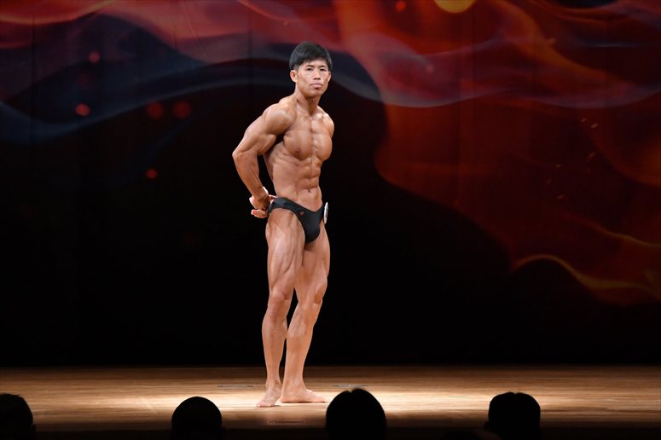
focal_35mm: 225
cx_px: 330
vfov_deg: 6.1
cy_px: 220
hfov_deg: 9.2
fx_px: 4129
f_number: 5.6
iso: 4000
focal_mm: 150
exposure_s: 1/400
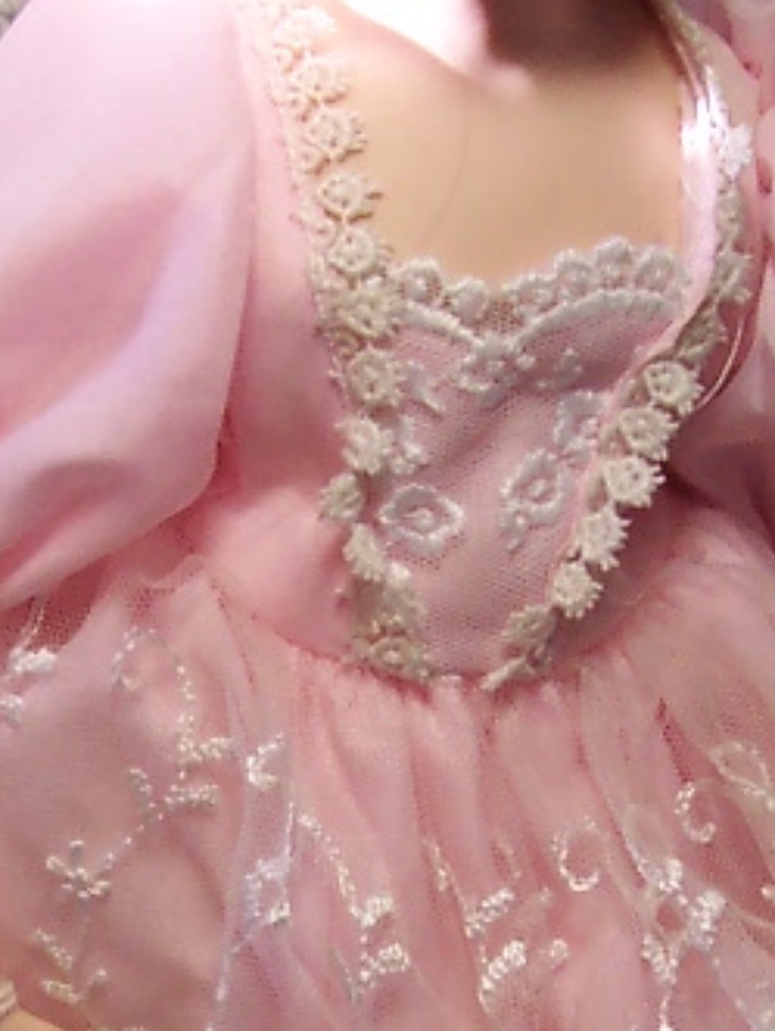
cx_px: 277
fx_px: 3992
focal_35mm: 134
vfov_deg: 14.6
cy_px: 847
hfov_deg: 11.1
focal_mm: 5.6
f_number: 2.8
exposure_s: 1/45
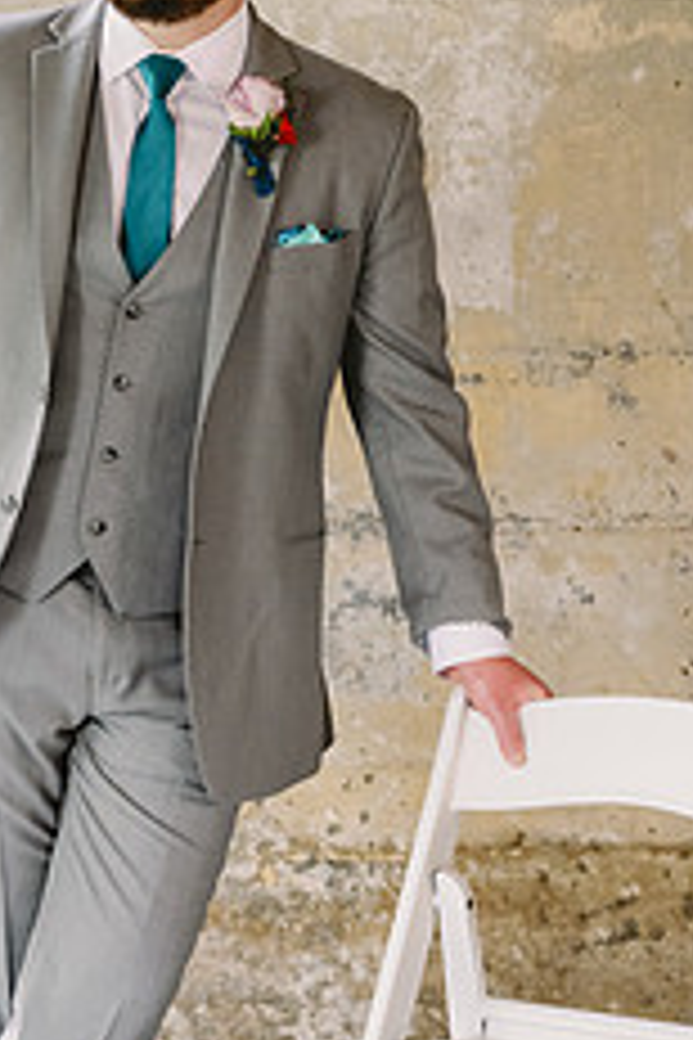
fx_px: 4042
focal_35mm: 140
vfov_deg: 14.7
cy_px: 572
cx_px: 198
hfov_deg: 9.8
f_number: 4
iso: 1600
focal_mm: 72
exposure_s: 1/160
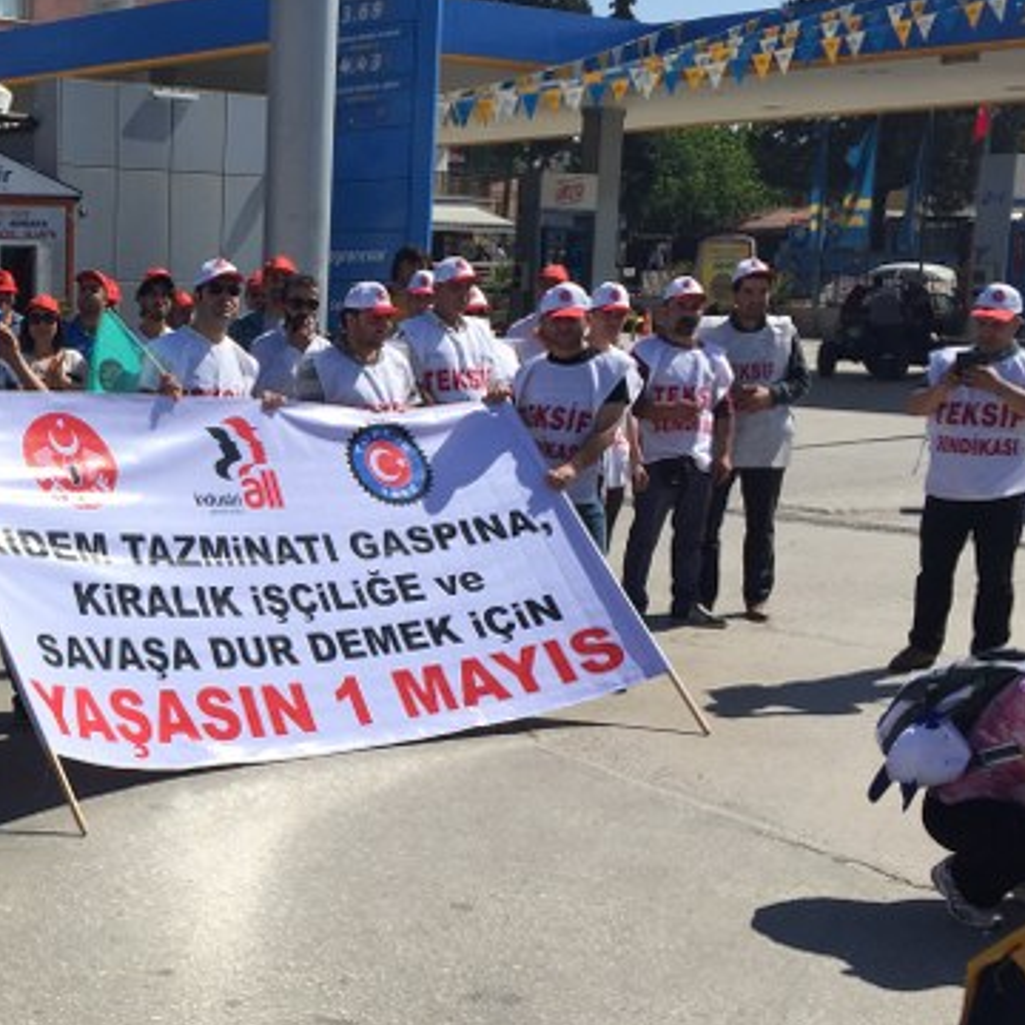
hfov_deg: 28.6
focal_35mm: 57
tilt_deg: -9.0
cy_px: 589
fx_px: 1910
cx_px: 57
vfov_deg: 30.0
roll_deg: +0.7
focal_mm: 4.15
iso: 32
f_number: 2.2
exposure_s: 1/2825
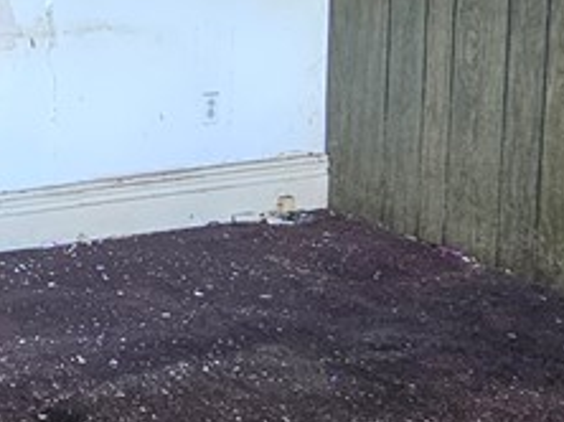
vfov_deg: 23.3
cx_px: -373
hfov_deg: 22.9
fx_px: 977
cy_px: -10
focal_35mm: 60
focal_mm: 2.2
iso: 320
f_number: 2.2
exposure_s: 1/40
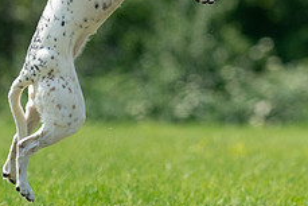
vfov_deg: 1.5
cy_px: -44
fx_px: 7927
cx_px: 269
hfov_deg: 2.2
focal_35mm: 926
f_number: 6.3
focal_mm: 365
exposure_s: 1/4000
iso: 1250
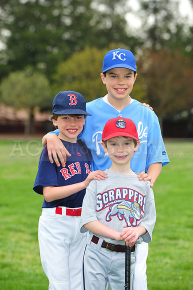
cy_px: 145
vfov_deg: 13.3
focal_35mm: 155
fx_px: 1248
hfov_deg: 8.8
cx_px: 96
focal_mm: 155
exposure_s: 1/250
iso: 400
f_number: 7.1
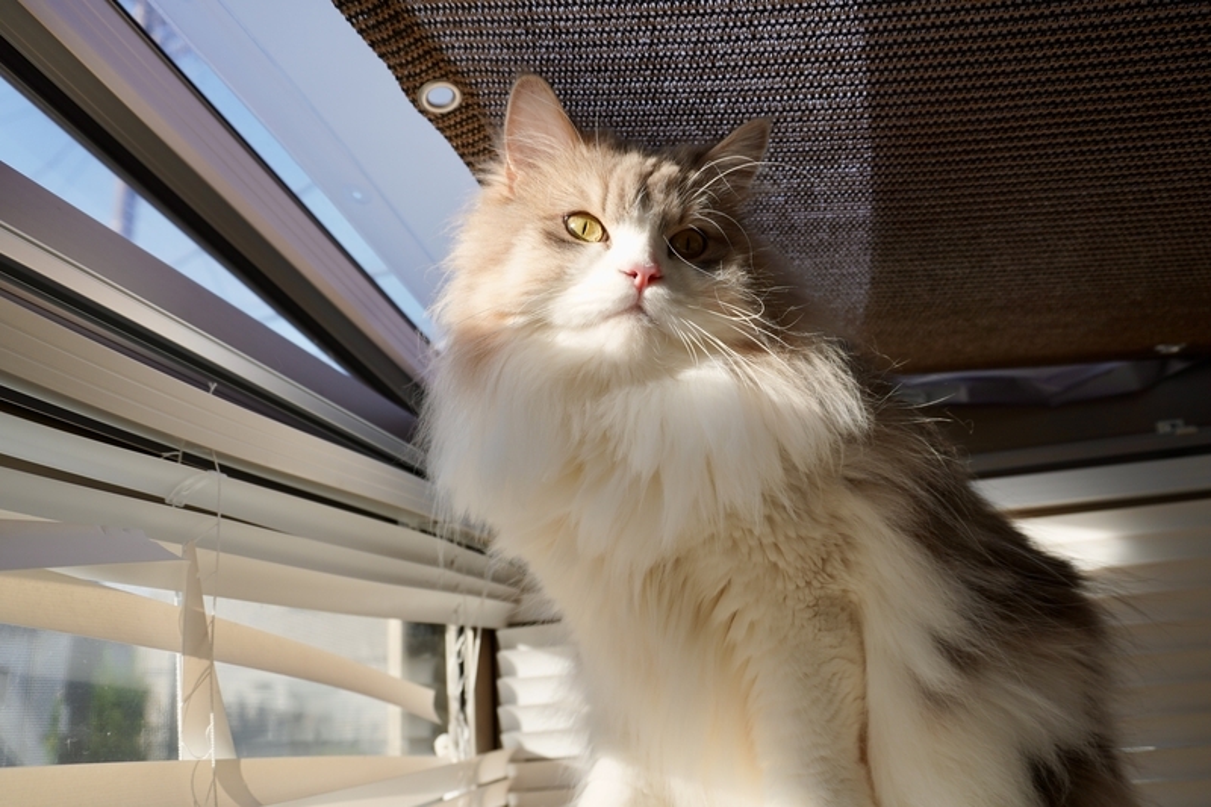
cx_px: 606
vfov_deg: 45.7
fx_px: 958
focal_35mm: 28
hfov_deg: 64.6
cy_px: 404
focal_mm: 19
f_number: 4.5
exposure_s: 1/200
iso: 100
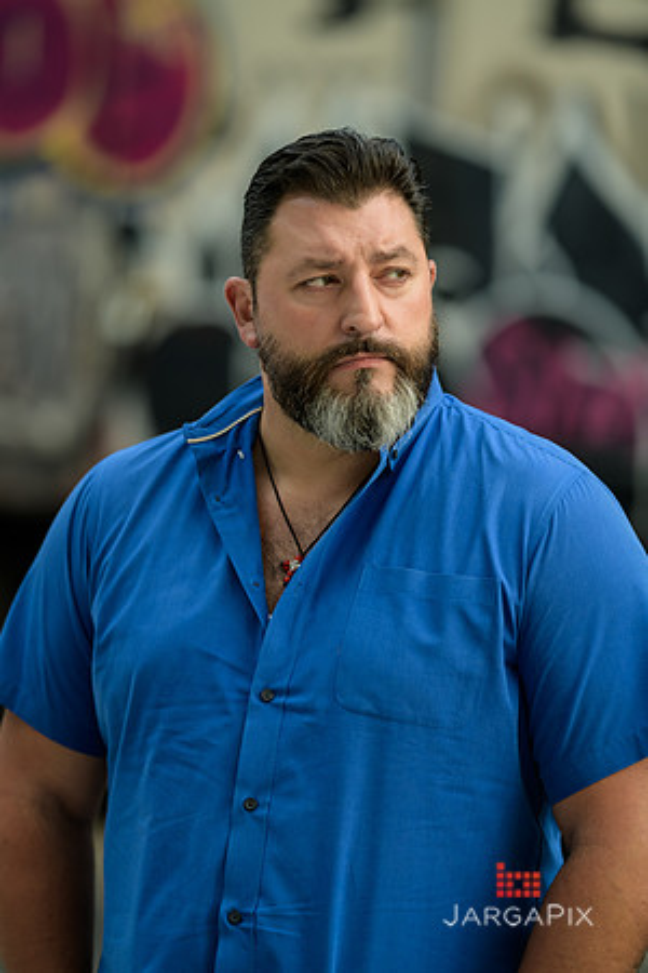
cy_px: 486
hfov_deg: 10.2
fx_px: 3645
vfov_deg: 15.2
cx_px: 324
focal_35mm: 135
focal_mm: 135
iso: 200
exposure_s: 1/250
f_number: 2
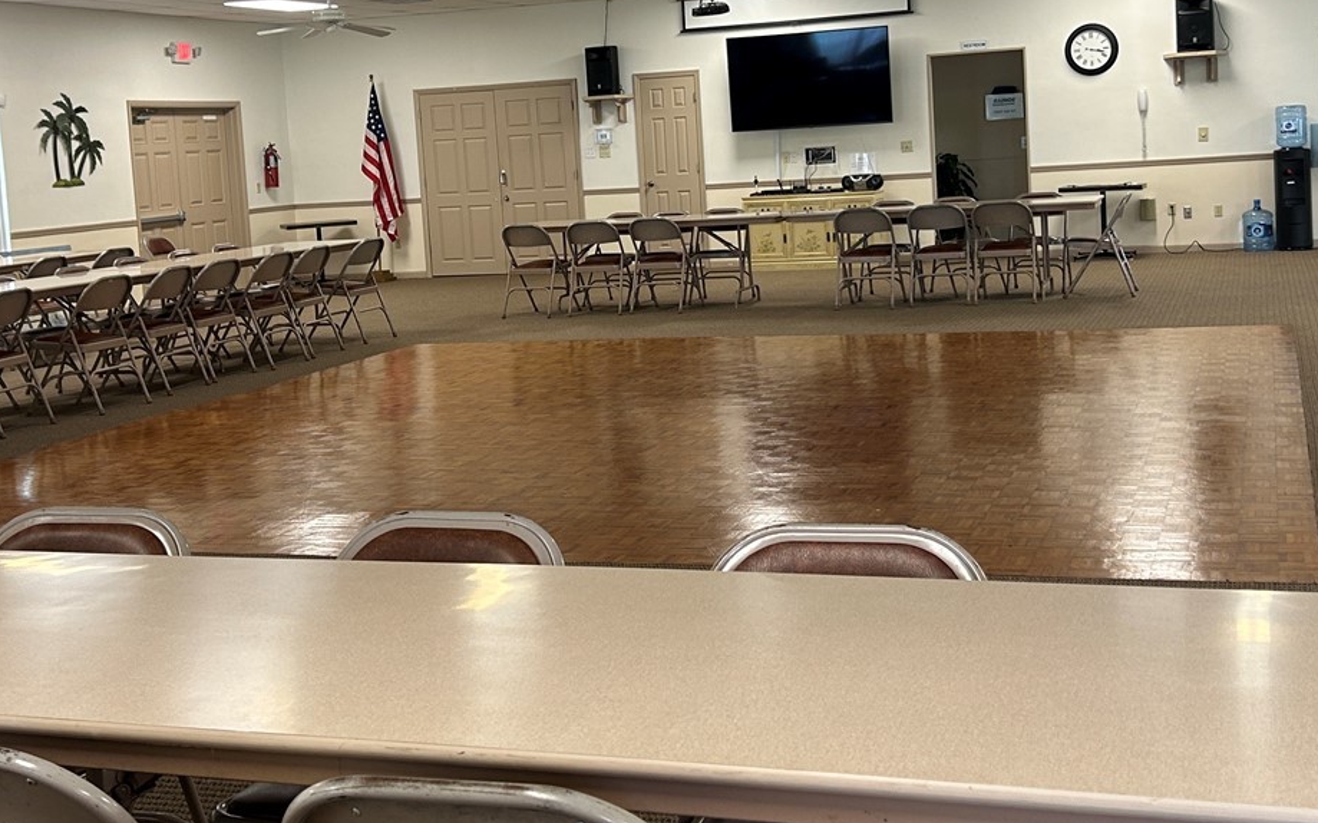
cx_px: 681
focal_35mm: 48
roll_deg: +2.7
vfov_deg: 26.7
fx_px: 1724
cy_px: 257
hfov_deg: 41.8
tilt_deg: -4.7
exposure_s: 1/60
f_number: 1.5
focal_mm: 5.7
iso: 80
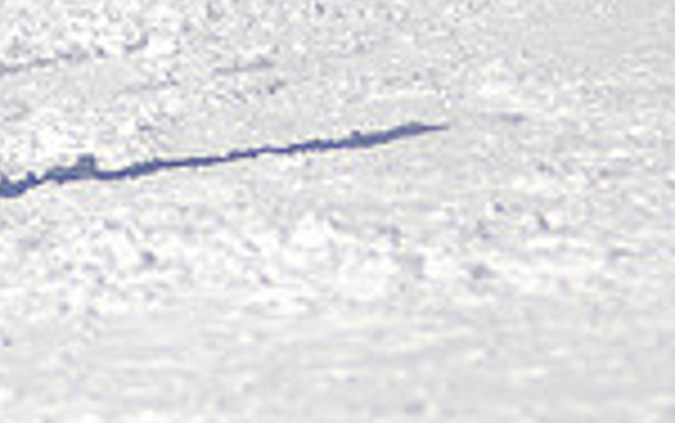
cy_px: -121
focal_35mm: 2541
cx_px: -375
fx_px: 46779
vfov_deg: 0.5
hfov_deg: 0.8
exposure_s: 1/6400
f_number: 2.8
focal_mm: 300
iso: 100
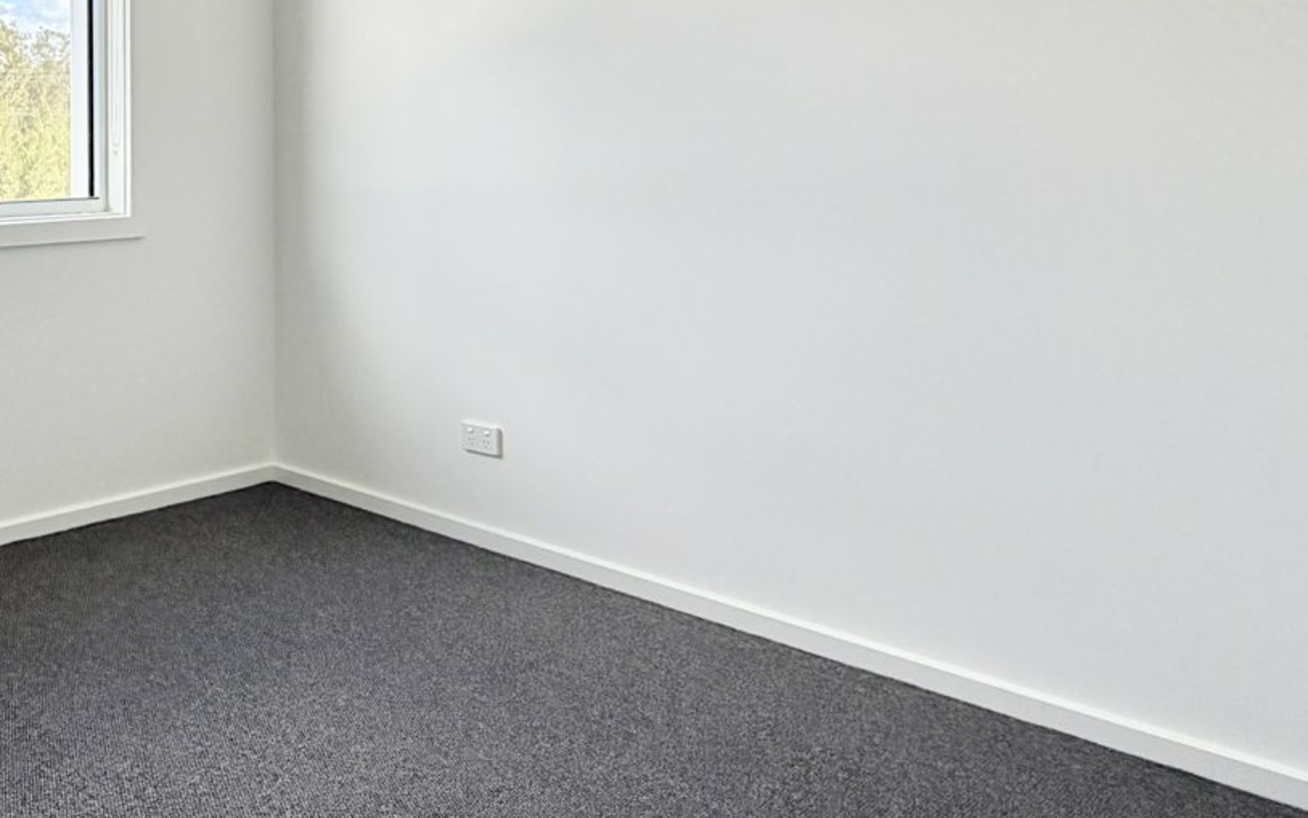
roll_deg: +0.7
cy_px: 169
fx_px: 1248
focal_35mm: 35
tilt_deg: -1.4
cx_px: 137
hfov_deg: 49.4
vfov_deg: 35.2
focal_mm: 2.22
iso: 64
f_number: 2.2
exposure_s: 1/233
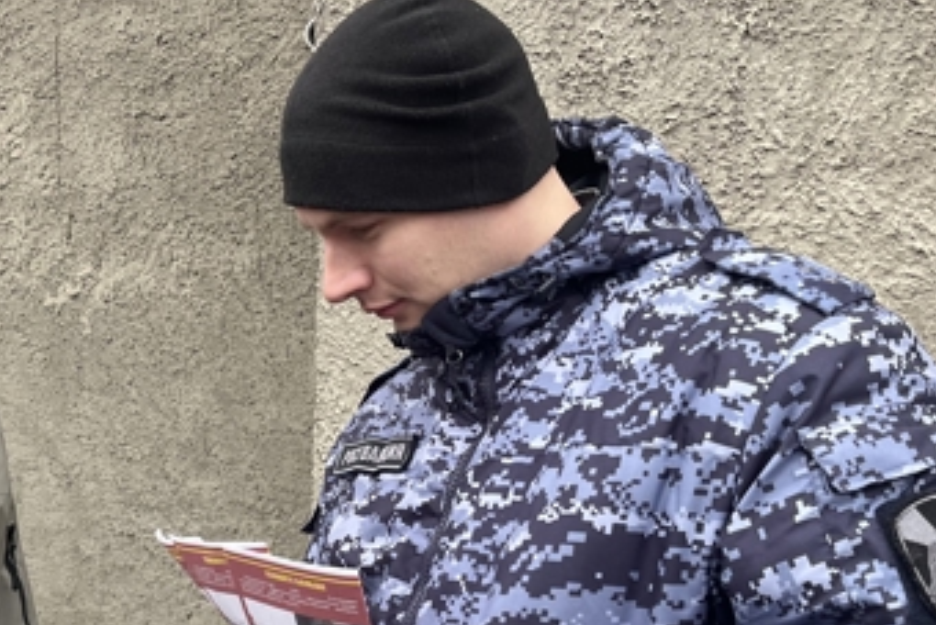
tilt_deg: -3.2
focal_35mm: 53
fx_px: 1379
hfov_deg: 36.5
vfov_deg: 25.3
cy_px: 443
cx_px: 219
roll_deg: +0.5
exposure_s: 1/121
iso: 125
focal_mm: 5.1
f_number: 1.6
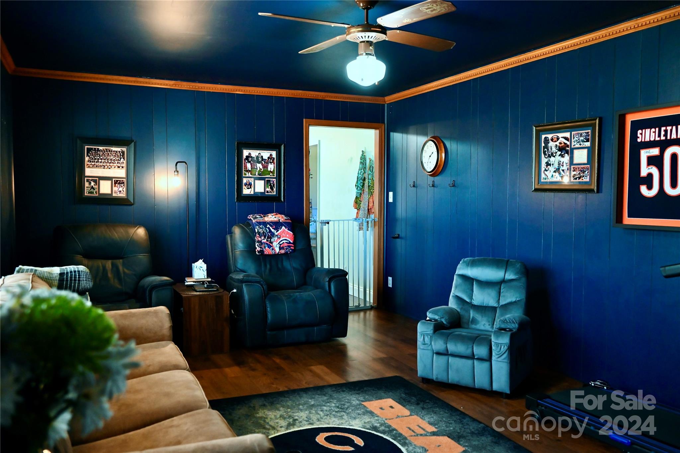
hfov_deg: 60.3
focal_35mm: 31
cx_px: 340
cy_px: 226
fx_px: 586
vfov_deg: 42.3
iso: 3200
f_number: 4.5
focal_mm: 31
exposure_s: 1/80
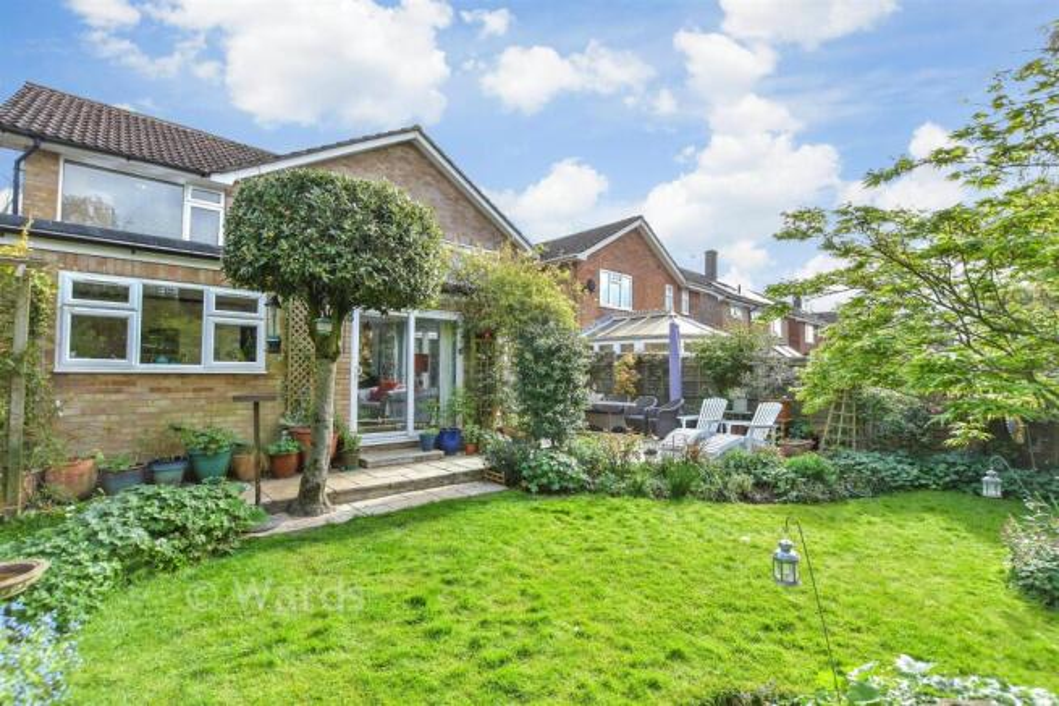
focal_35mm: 15
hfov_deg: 100.4
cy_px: 353
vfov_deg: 77.4
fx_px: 441
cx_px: 530
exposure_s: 1/160
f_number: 8
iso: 320
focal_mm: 10
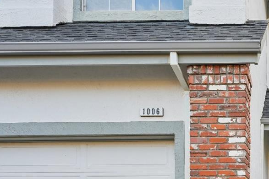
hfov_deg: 36.0
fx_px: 347
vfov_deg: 26.6
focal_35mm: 47
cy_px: 198
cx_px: 296
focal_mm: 18.2
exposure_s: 1/80
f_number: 8
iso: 500
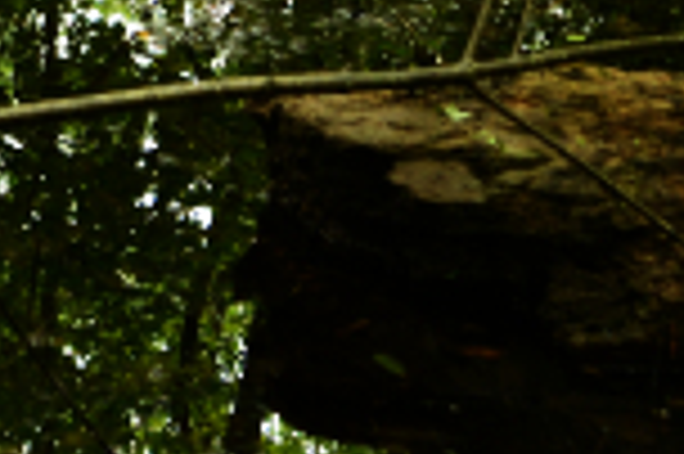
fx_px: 4005
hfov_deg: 9.6
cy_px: -865
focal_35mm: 211
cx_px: -166
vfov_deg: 6.0
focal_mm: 32
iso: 320
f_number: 4.5
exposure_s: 1/50
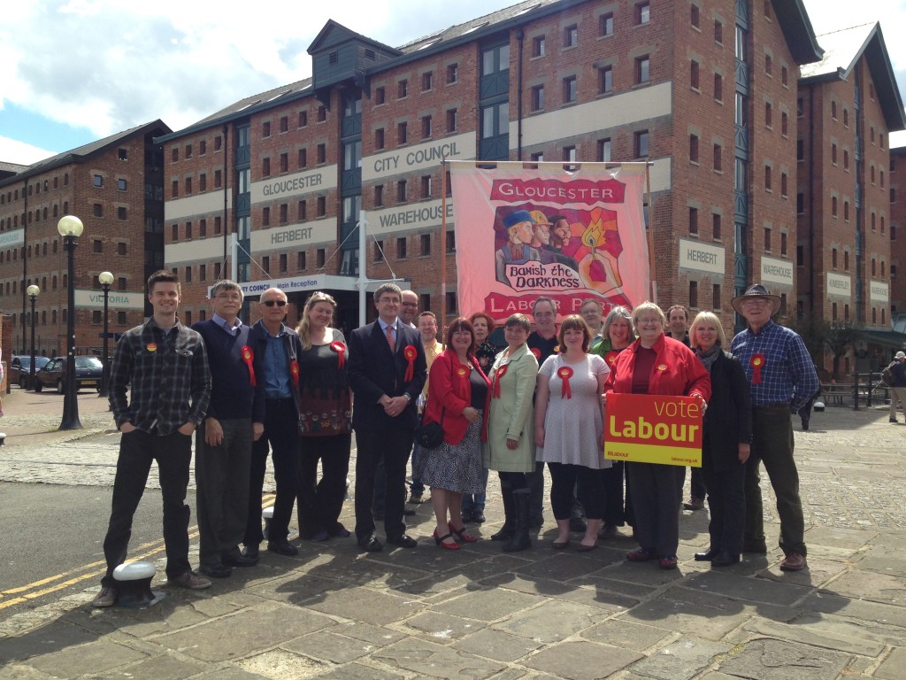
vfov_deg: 42.9
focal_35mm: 33
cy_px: 340
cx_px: 453
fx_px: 864
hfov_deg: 55.4
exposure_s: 1/1004
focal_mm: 4.12
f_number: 2.4
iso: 50
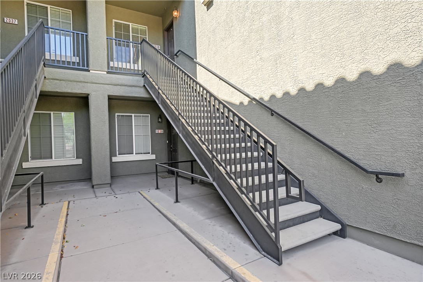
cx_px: 212
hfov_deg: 90.0
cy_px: 141
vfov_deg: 67.4
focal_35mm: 18
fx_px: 211
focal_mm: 12
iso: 400
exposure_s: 1/30
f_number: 8
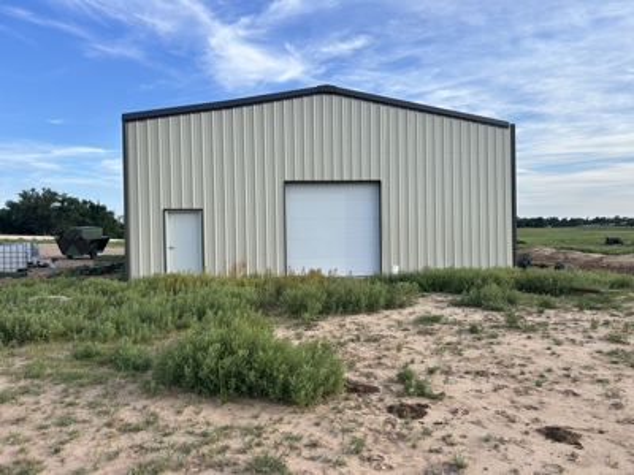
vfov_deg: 53.1
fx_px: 476
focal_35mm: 26
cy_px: 238
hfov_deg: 67.3
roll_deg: +0.6
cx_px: 317
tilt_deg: -2.8
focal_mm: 5.7
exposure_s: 1/1751
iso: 50
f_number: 1.5
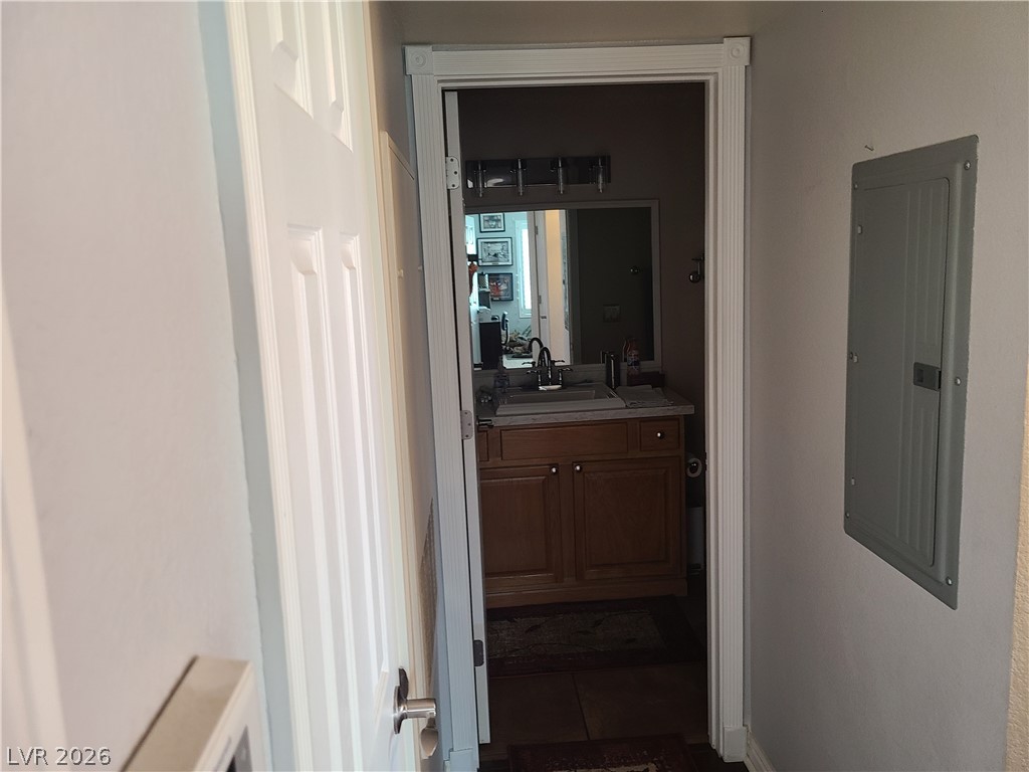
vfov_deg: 53.1
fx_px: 773
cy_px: 386
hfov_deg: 67.3
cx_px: 514
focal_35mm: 26
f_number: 1.8
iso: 160
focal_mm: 5.4
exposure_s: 1/60
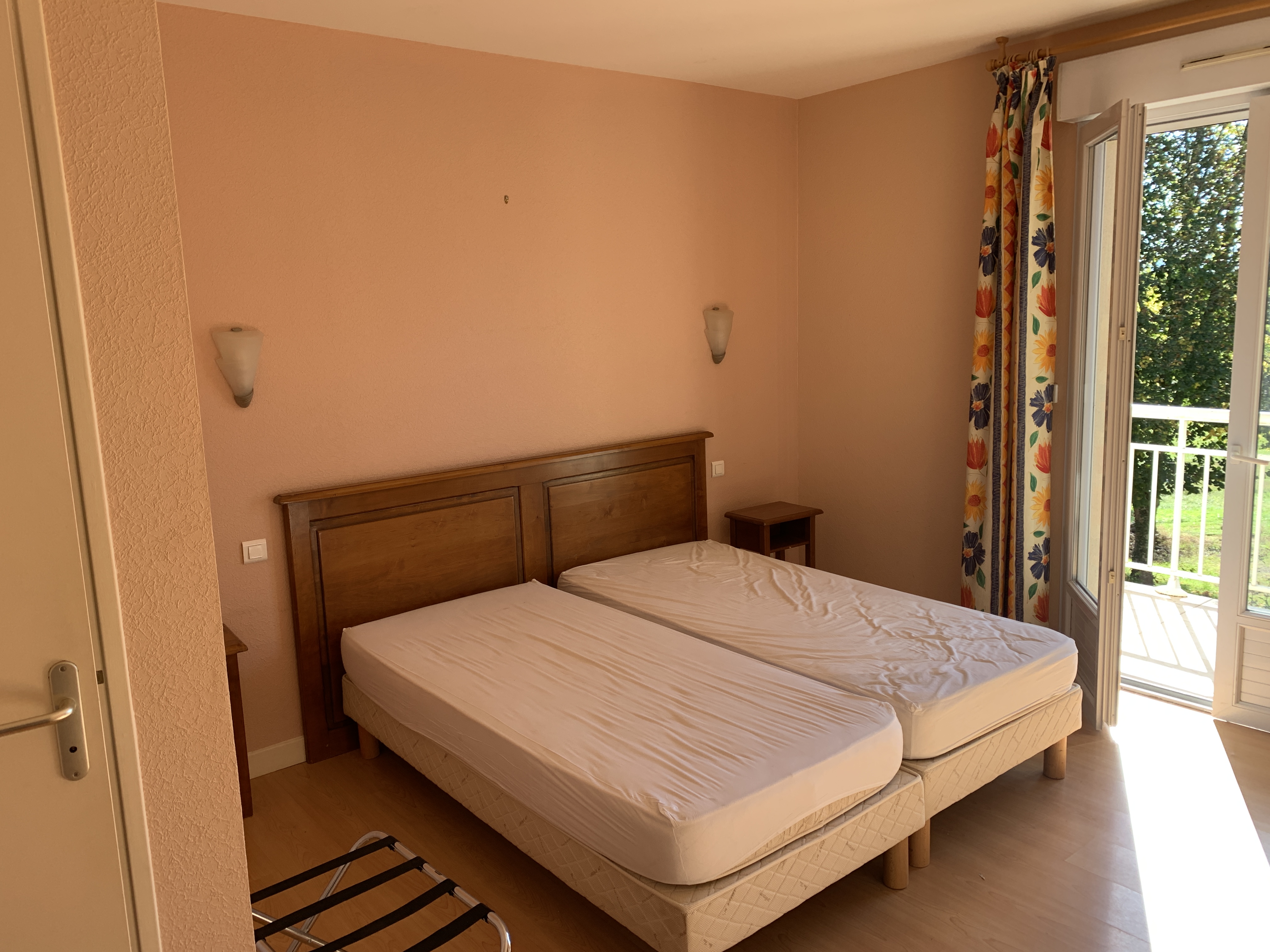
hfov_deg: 67.3
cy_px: 476
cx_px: 635
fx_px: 954
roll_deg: +2.3
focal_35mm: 26
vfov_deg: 53.1
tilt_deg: -10.4
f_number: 1.8
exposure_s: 1/122
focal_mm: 4.25
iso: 25
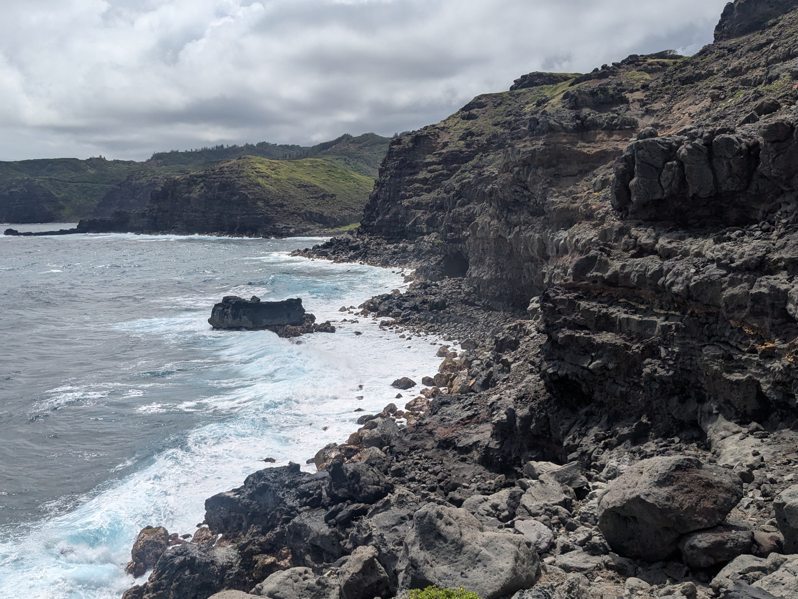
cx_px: 339
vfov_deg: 44.2
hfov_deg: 56.6
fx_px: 738
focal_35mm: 32
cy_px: 308
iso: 75
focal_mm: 4.38
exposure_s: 1/11628
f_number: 1.73
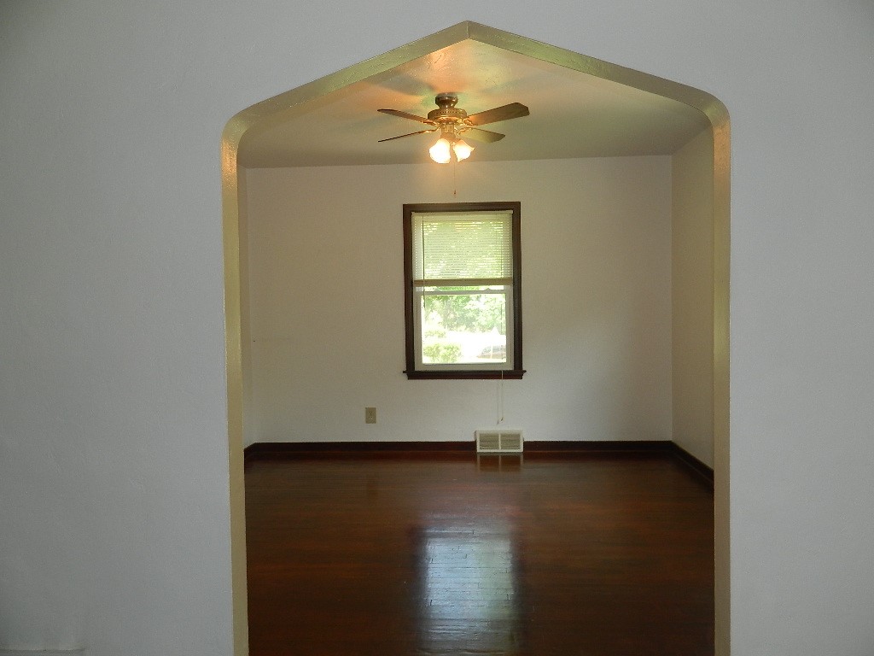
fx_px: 631
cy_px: 328
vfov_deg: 54.9
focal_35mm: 25
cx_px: 437
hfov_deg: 69.4
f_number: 3.1
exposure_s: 1/30
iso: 80
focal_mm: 4.5
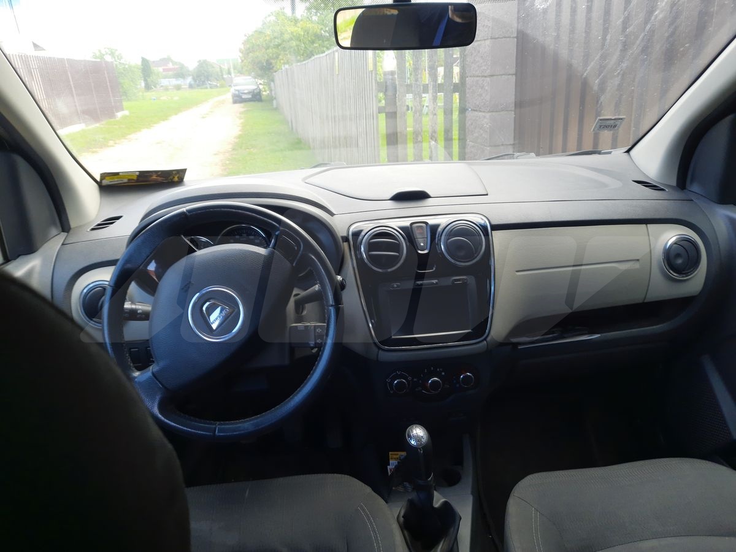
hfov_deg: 69.4
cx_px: 368
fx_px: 532
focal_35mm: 25
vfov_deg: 54.9
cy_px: 276
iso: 40
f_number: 2
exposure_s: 1/100
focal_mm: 4.6
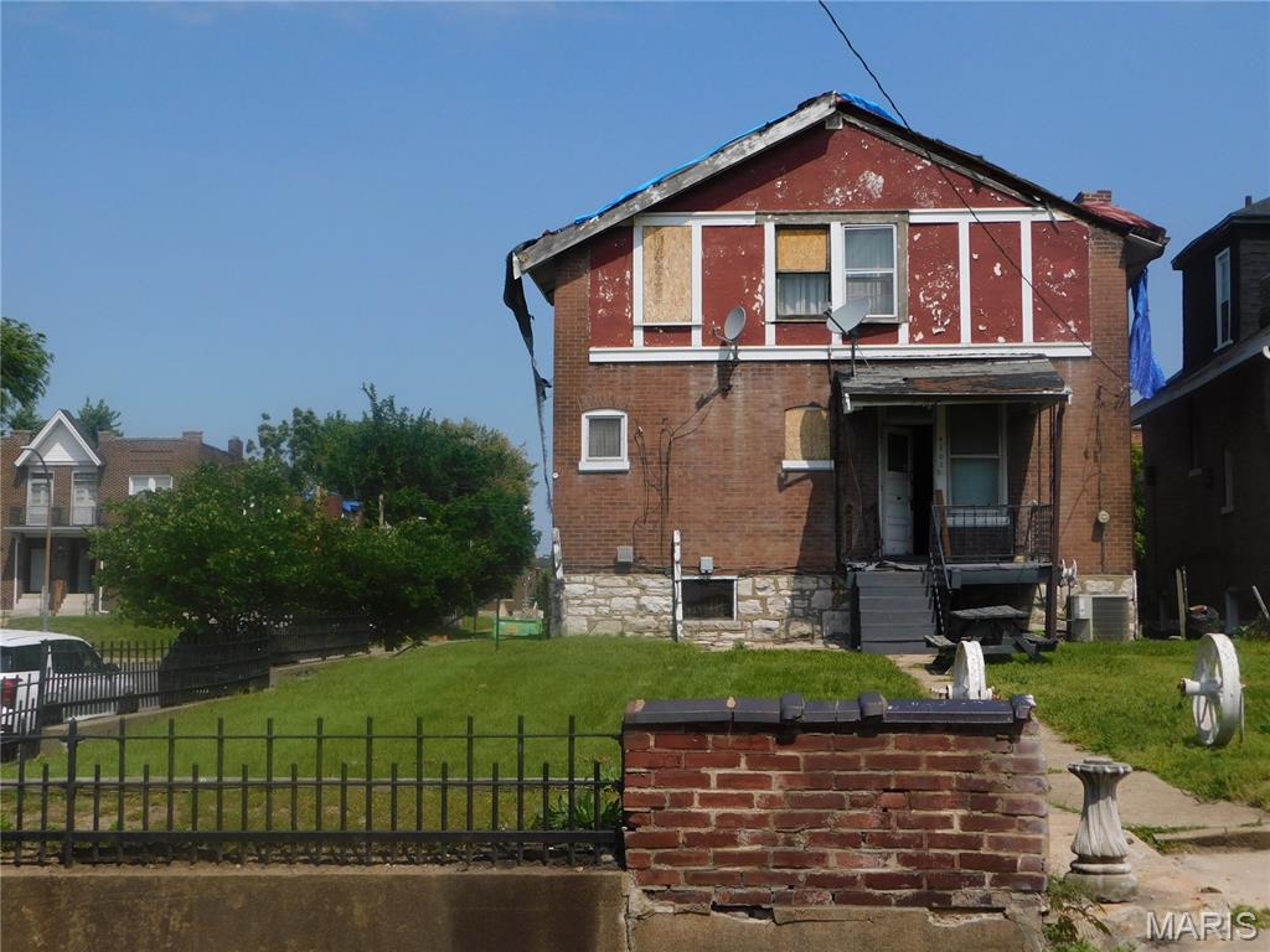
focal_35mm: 45
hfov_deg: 42.1
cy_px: 476
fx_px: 1651
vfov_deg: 32.2
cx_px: 635
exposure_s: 1/500
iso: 125
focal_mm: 8
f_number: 7.4
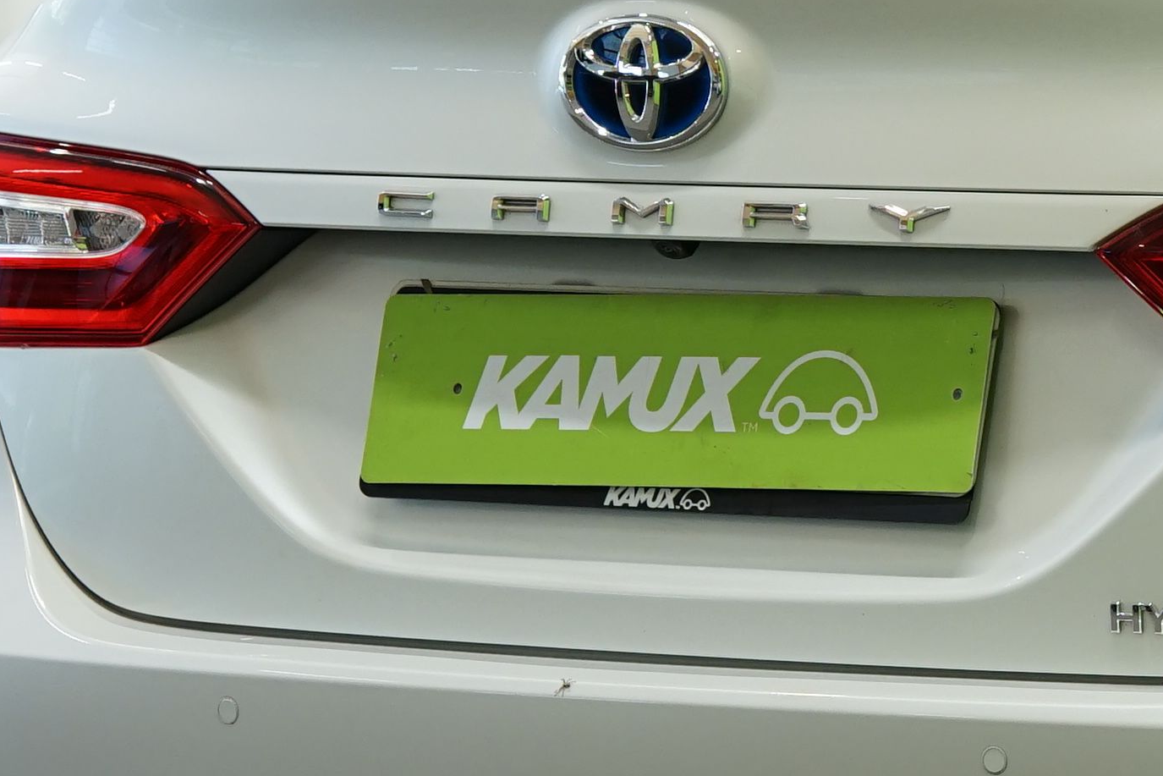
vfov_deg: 5.4
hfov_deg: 8.0
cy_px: 249
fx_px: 8174
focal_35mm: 253
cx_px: 1803
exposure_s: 1/20
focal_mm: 58
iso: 500
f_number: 5.6
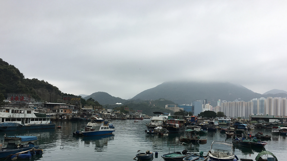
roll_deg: -1.5
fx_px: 244
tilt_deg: +3.7
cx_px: 142
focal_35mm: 32
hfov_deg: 61.0
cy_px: 107
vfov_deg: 36.3
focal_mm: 4.15
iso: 25
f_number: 2.2
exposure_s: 1/2079
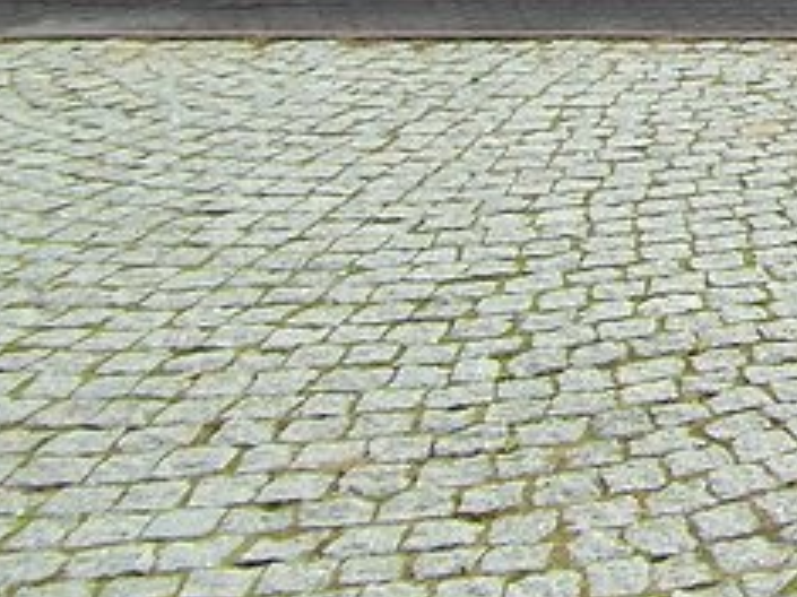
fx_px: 2117
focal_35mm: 92
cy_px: -446
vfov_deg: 14.3
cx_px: 1272
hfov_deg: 18.4
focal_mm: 4
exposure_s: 1/750
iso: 100
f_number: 3.2
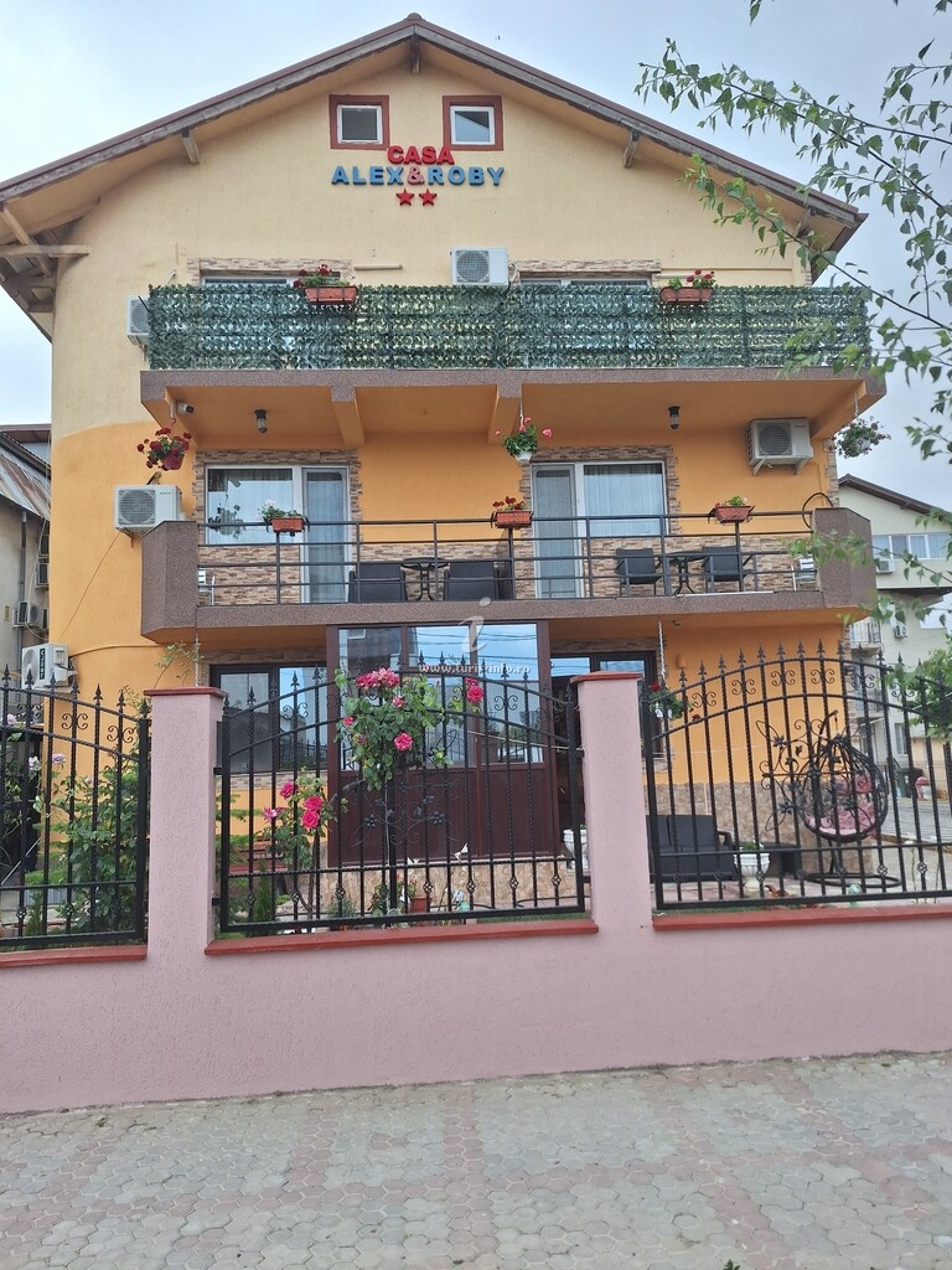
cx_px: 476
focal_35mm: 23
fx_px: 843
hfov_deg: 58.9
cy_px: 635
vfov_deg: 73.9
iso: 40
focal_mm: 5.54
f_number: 1.8
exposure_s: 1/630
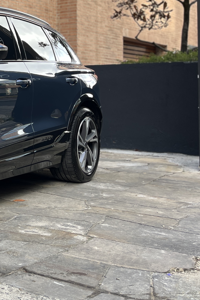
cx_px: -133
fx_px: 517
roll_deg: +0.2
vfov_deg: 32.0
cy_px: 91
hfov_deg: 18.4
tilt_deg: +0.6
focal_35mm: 62
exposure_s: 1/139
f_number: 1.6
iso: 32
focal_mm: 5.1
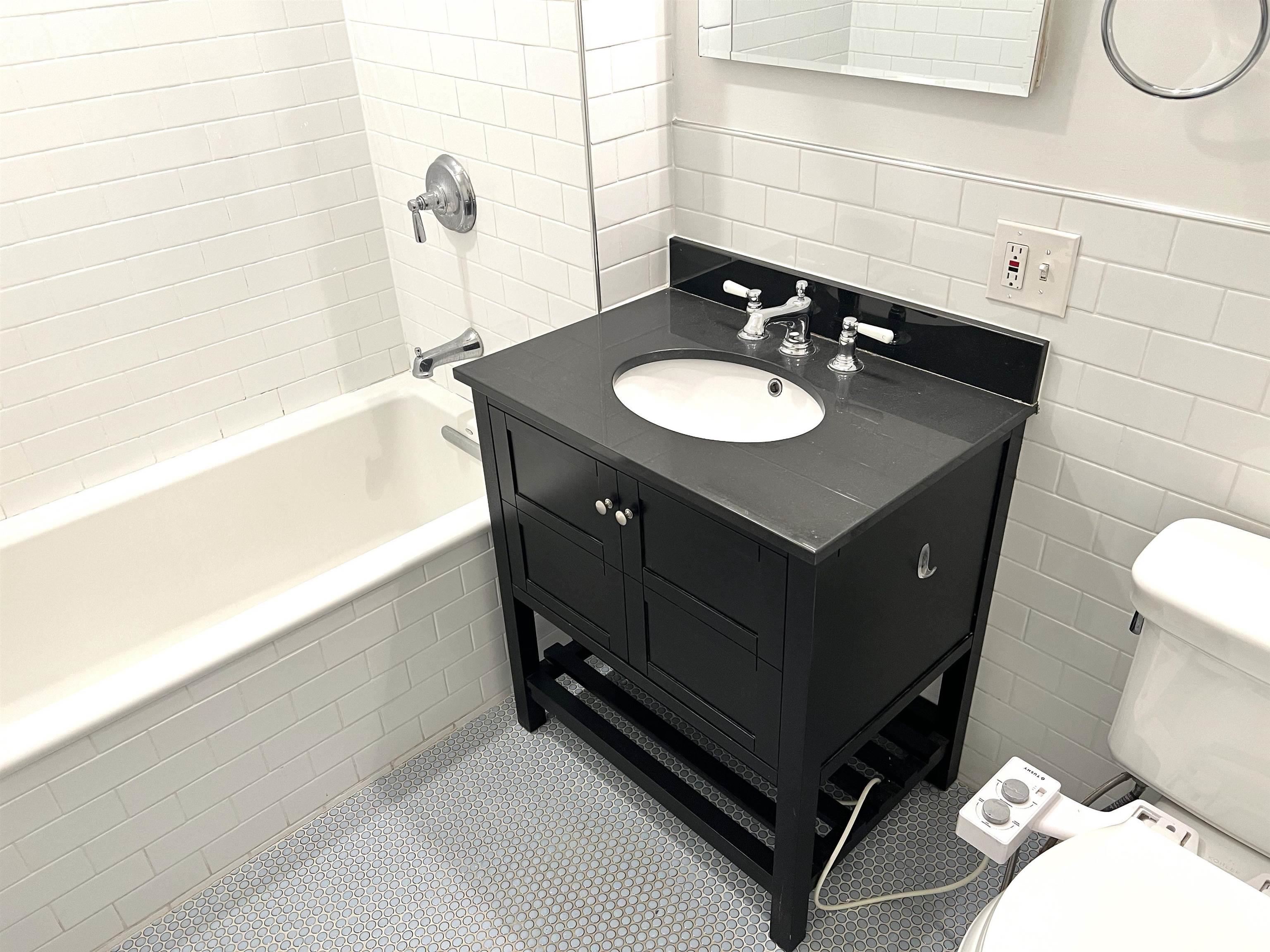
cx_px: 635
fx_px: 954
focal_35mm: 26
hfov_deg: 67.3
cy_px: 476
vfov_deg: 53.1
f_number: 1.5
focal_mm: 5.7
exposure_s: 1/60
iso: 125
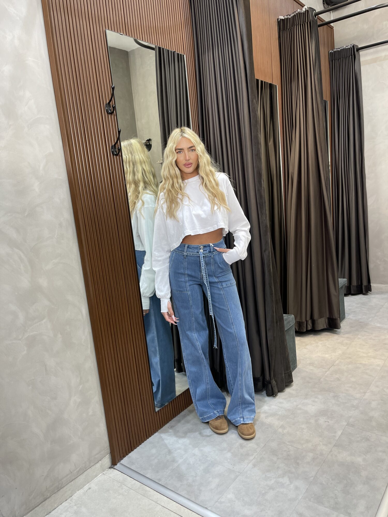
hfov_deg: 54.9
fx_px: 374
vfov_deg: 69.4
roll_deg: +5.7
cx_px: 194
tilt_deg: -10.9
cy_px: 258
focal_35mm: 25
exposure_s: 1/100
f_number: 1.6
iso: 125
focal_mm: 5.1
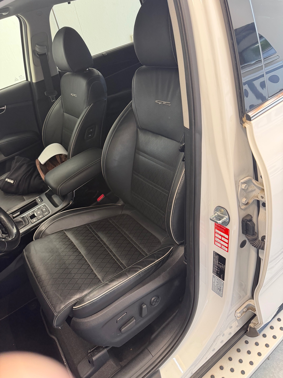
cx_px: 142
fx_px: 262
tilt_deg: -34.4
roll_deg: +13.9
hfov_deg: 56.8
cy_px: 189
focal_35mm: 24
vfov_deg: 71.6
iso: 200
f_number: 1.78
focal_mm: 6.76
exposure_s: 1/71
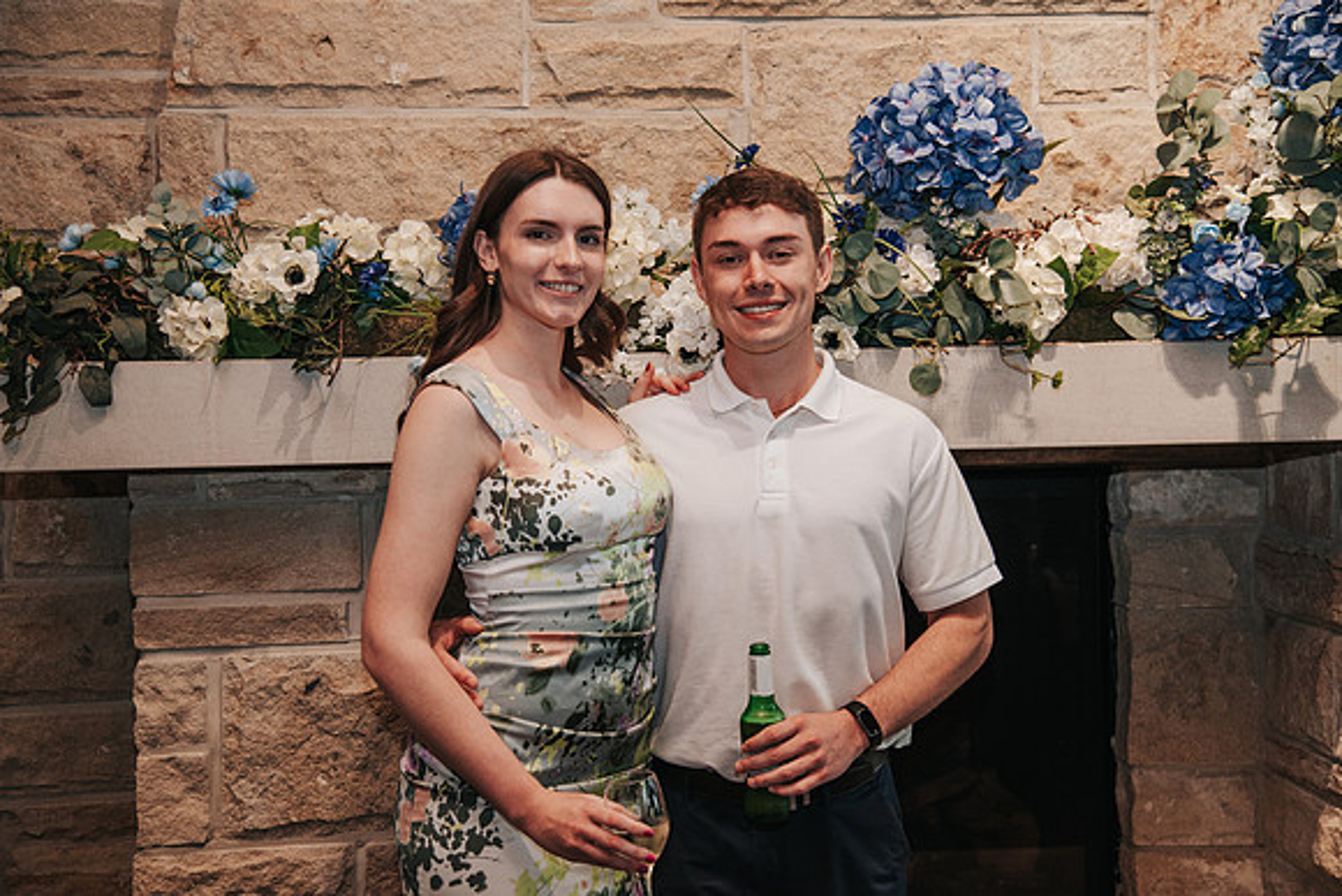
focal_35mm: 51
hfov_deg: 39.0
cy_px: 448
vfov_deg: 26.6
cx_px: 671
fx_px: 1896
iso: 1000
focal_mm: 50
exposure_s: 1/60
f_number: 4
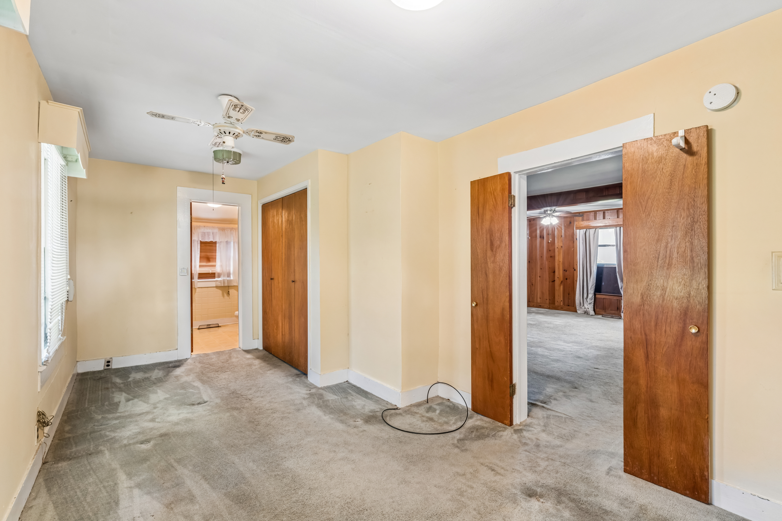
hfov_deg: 96.7
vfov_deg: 73.7
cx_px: 391
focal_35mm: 16
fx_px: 348
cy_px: 260
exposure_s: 1
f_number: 13
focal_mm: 16
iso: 400
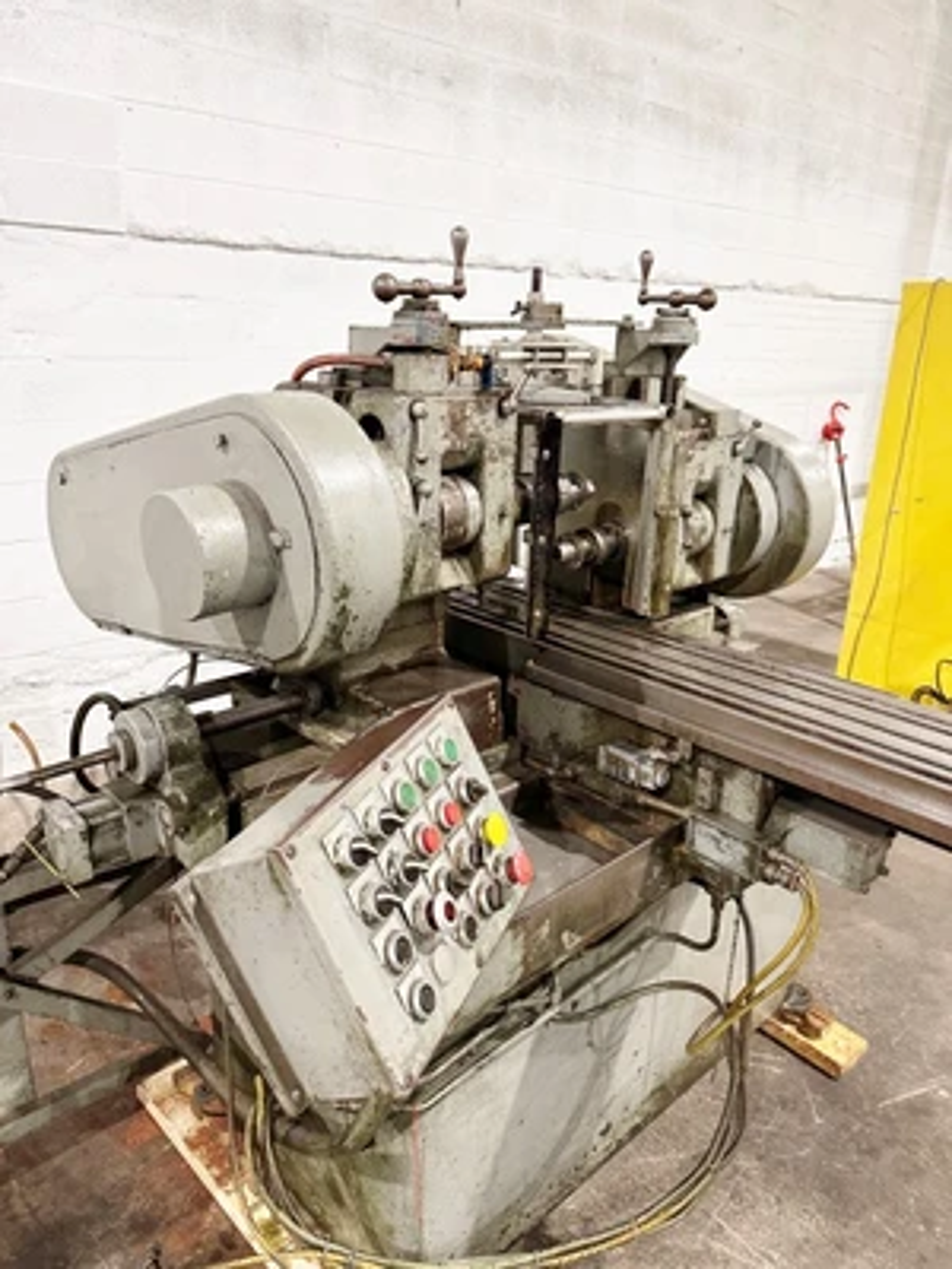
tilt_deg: -21.1
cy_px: 634
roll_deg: -0.1
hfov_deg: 56.8
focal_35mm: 24
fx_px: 880
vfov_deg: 71.6
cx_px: 476
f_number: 1.78
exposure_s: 1/60
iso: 320
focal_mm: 6.86
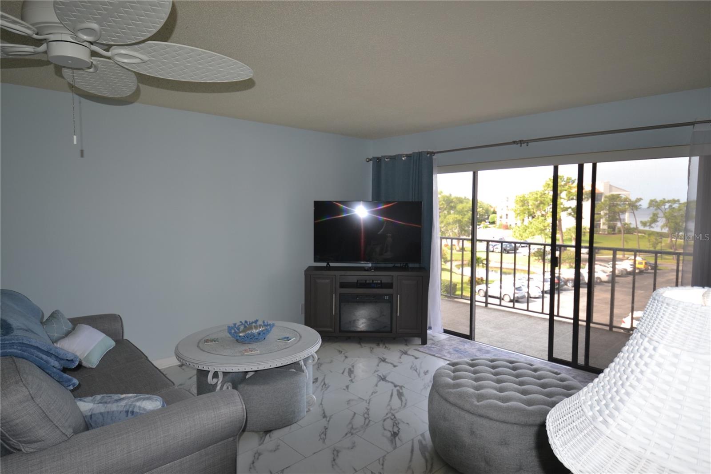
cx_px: 356
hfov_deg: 81.2
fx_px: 415
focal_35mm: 21
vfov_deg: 59.5
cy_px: 237
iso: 160
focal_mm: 14
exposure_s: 1/125
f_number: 4
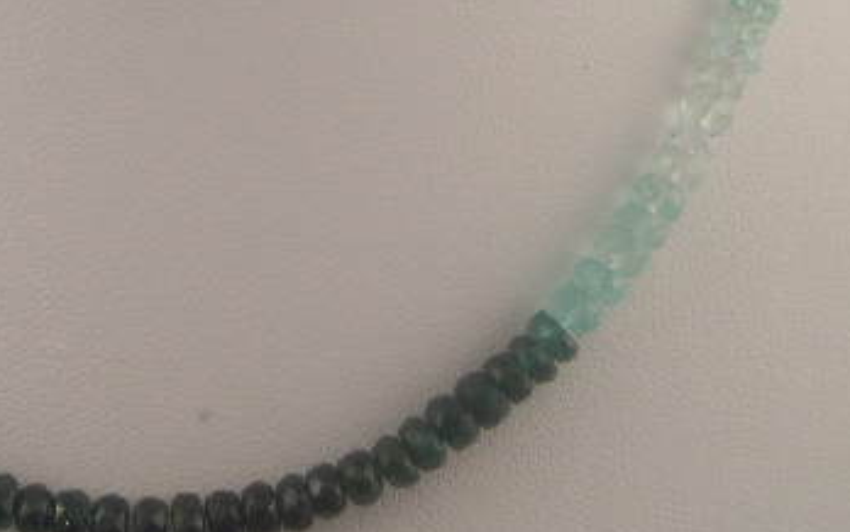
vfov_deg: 17.3
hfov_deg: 27.2
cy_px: 17
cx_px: 144
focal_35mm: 74
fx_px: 1715
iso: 100
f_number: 7.6
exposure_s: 1/172
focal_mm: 8
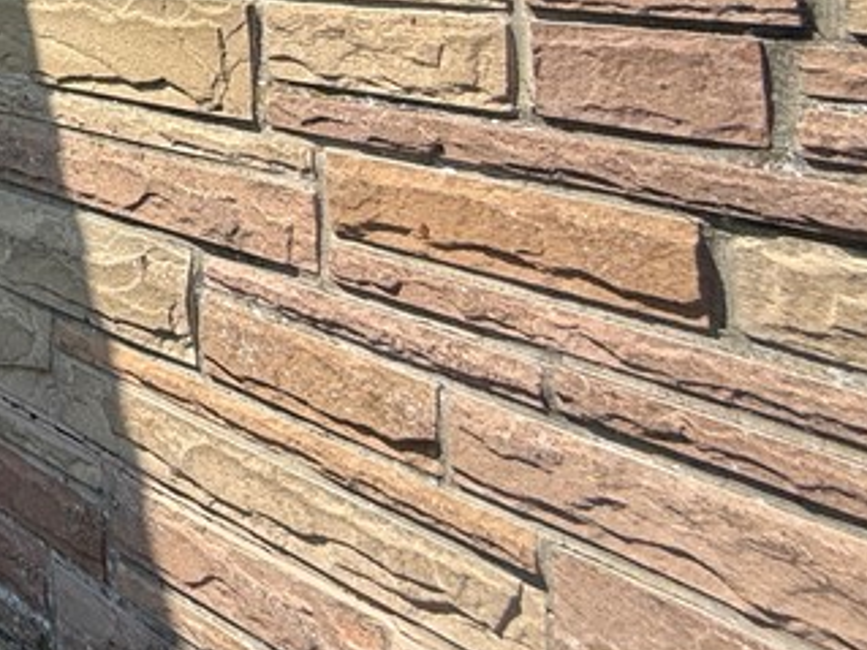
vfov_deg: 27.2
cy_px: -188
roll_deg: -1.3
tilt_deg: +7.1
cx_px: -457
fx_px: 1127
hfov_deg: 27.5
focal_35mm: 45
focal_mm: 2.22
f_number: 2.2
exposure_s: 1/1368
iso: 50
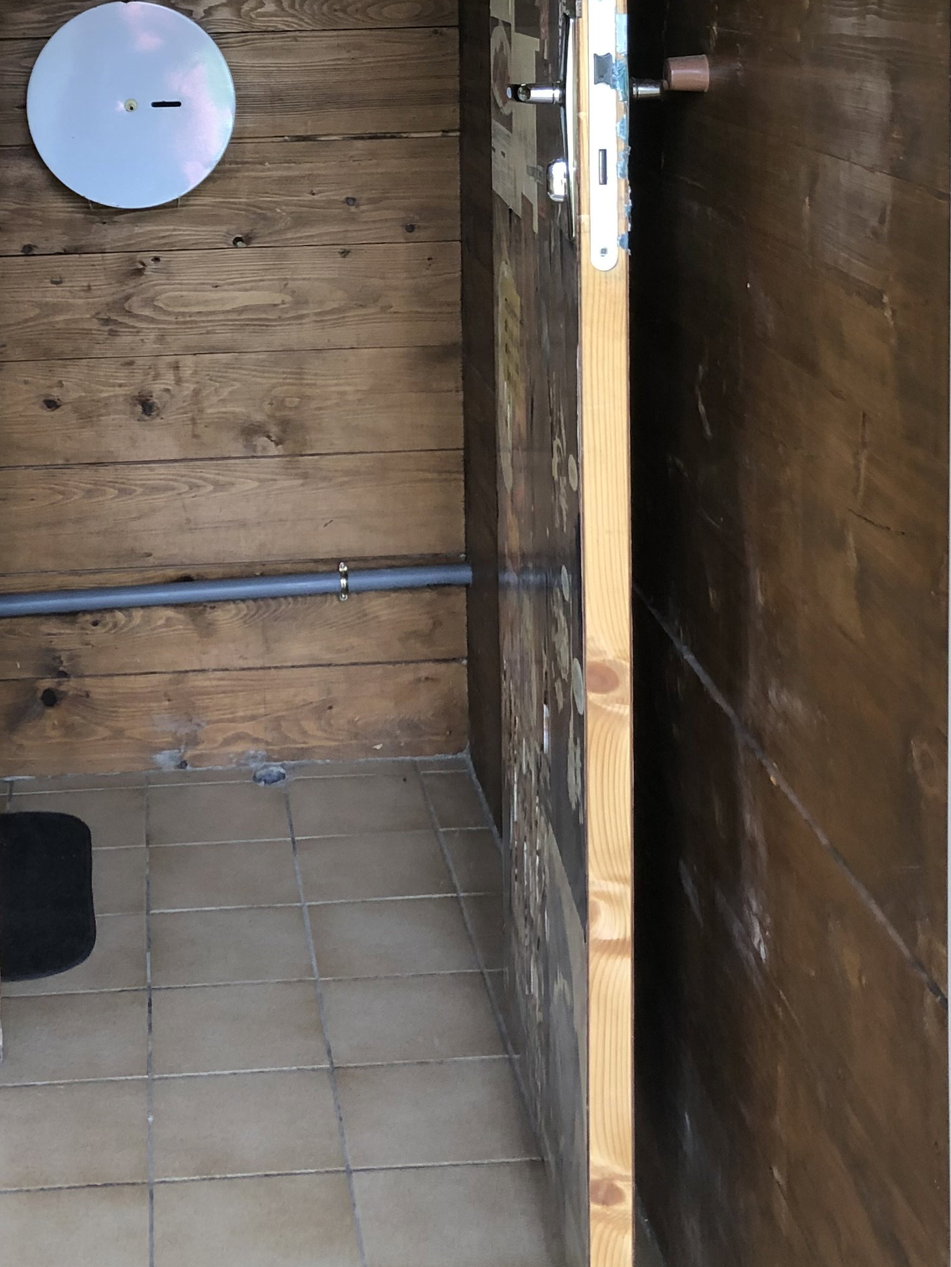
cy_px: 150
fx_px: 2124
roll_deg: +1.7
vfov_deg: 31.8
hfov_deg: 25.0
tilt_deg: -4.9
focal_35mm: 58
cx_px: 276
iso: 32
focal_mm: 3.99
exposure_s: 1/30
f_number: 1.8
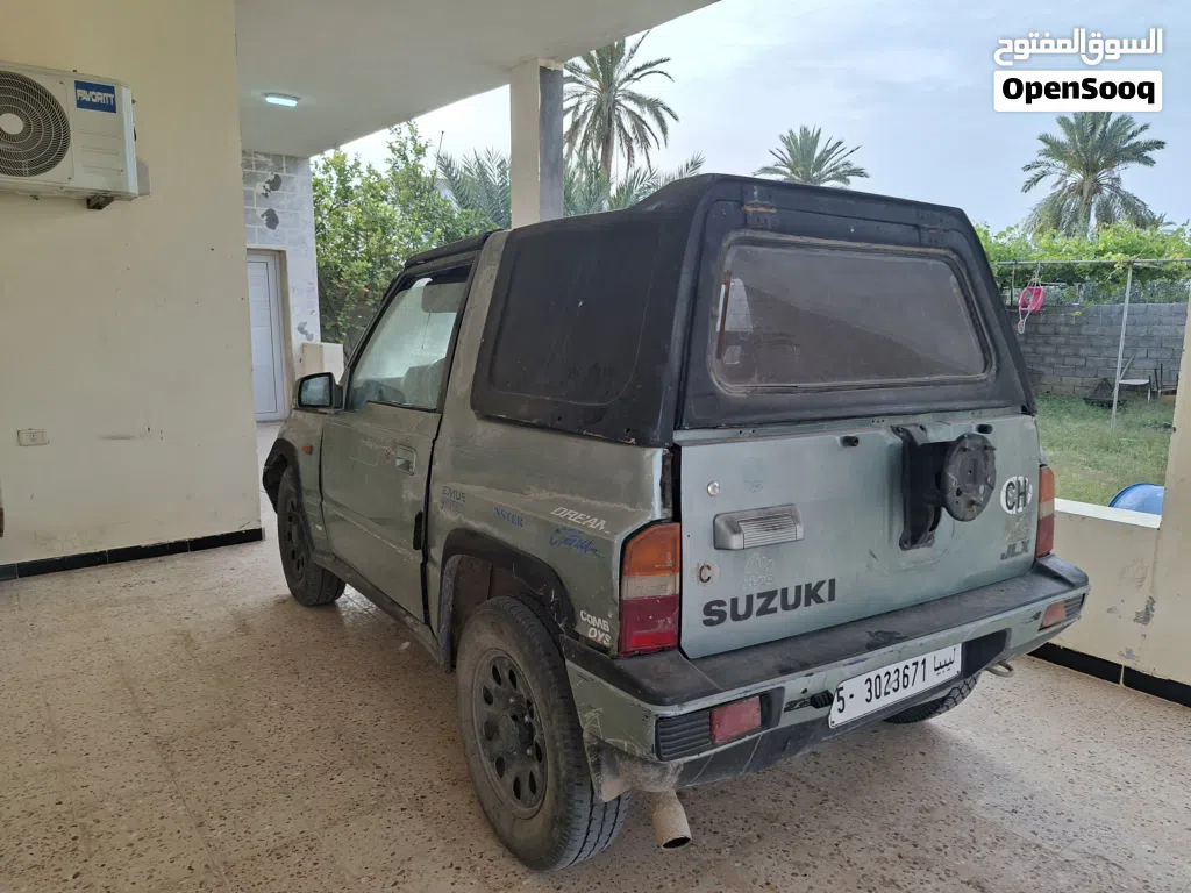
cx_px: 596
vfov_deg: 58.9
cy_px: 446
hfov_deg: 73.9
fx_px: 791
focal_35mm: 23
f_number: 1.8
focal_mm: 5.54
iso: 50
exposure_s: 1/280
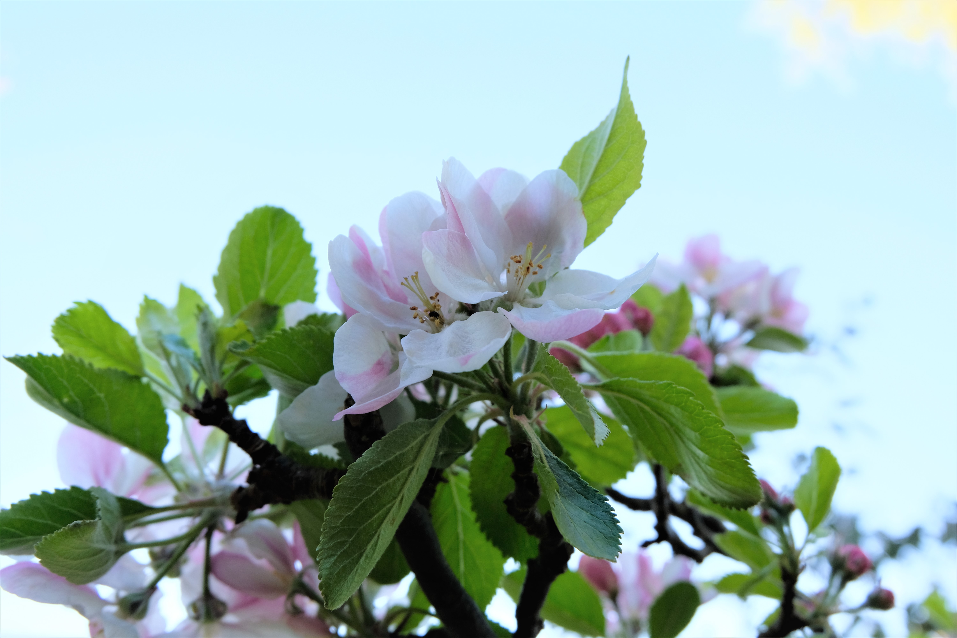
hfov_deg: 61.9
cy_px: 319
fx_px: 797
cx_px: 478
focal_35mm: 30
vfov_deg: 43.6
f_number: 5.6
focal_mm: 20.1
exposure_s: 1/160
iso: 400
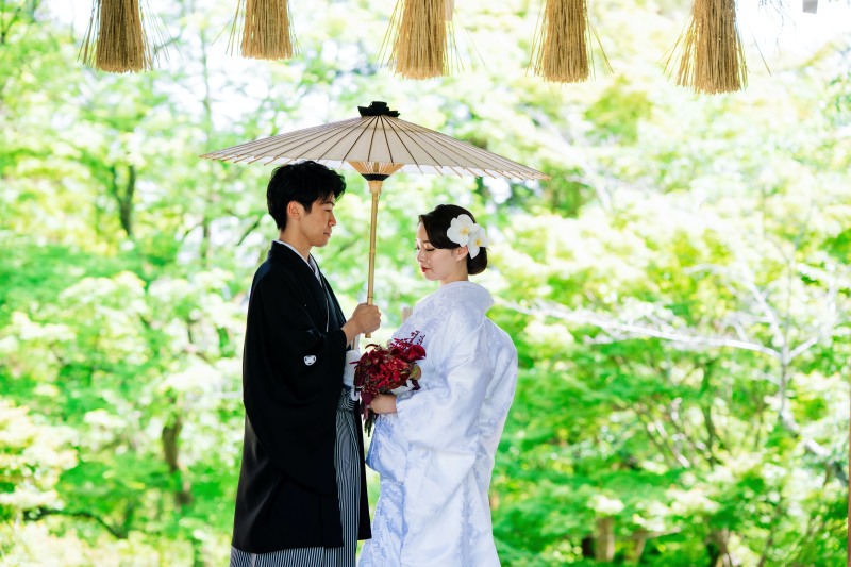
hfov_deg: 23.9
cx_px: 426
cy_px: 284
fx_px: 2009
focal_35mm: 85
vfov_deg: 16.1
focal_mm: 85
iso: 200
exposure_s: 1/250
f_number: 2.8
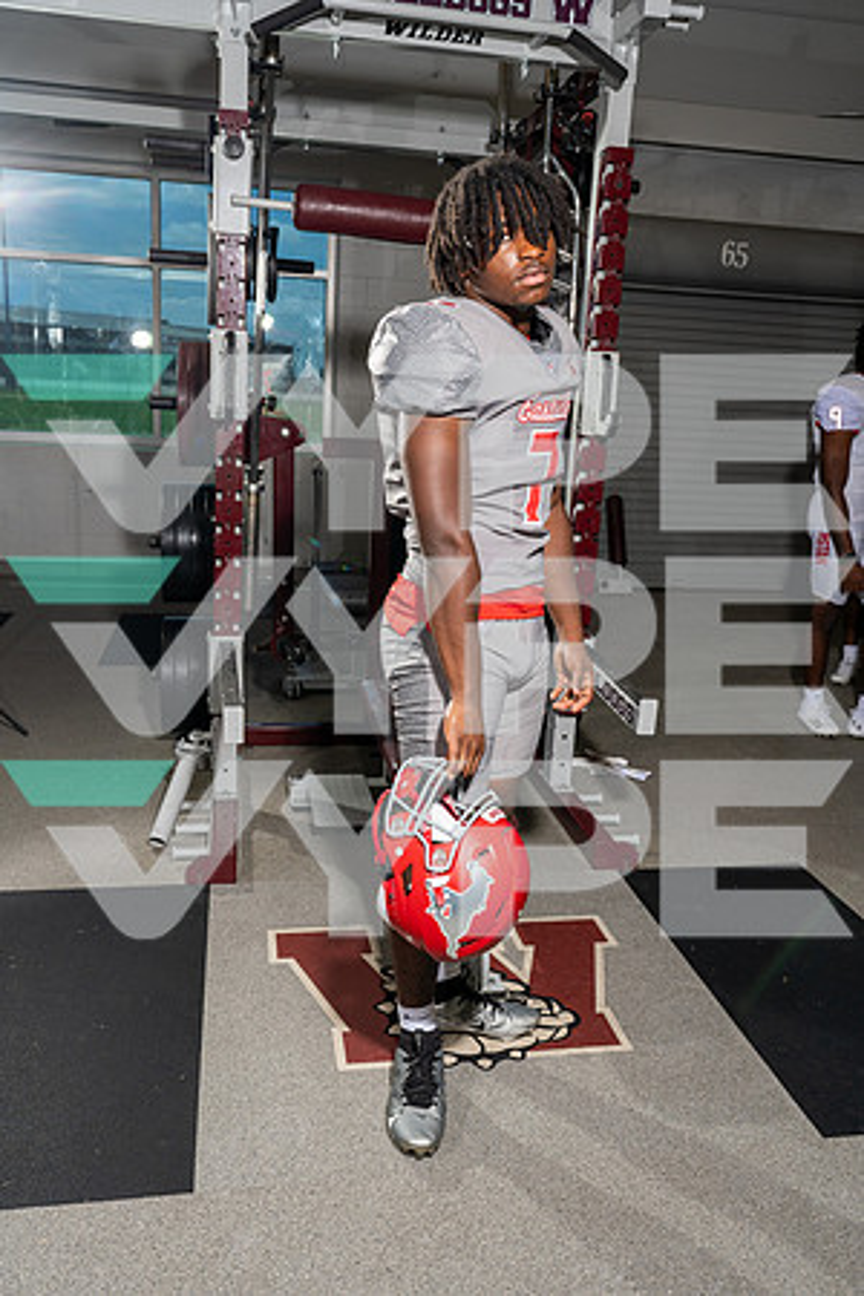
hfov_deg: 43.6
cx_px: 432
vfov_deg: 61.9
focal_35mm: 30
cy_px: 648
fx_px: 1080
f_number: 8
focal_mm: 30
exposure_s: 1/250
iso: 320
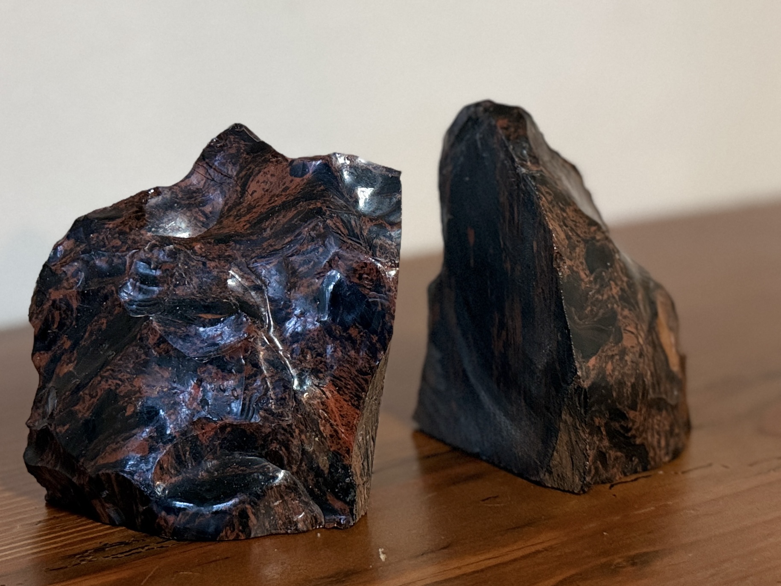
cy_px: 293
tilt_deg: -8.9
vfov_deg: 56.8
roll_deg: +1.8
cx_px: 390
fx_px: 542
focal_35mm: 24
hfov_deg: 71.6
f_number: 1.78
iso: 640
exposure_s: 1/60
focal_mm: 6.76
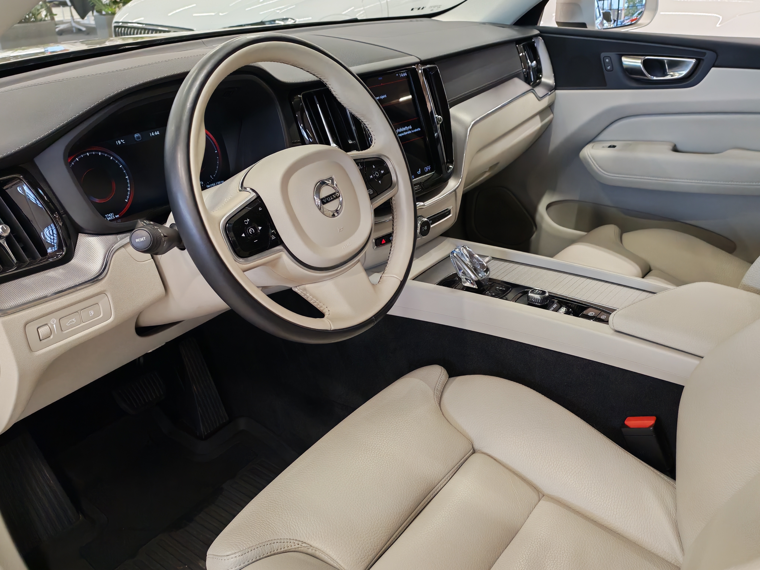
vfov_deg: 45.4
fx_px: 681
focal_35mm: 31
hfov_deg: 58.4
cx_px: 380
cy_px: 285
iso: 1250
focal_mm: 6.12
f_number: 1.9
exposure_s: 1/100
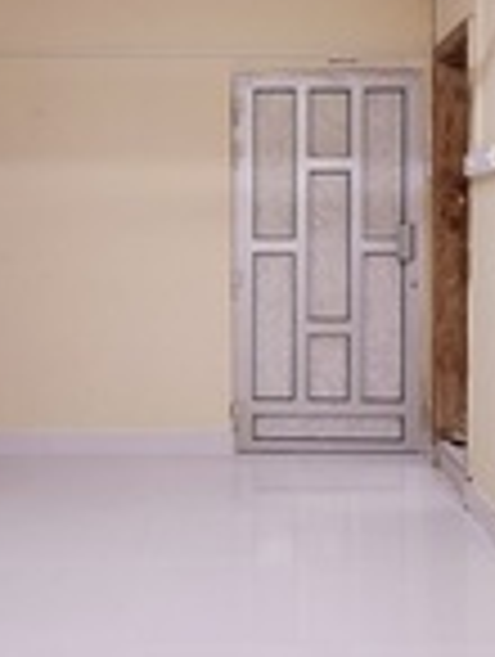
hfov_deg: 29.1
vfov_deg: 37.8
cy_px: 227
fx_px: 951
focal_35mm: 50
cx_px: 196
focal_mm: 1.64
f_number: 2.2
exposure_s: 1/50
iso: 64
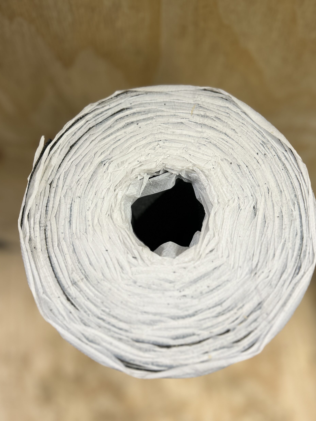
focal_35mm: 27
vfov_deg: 65.3
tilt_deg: -71.5
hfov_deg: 51.3
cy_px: 204
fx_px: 329
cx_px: 163
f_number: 1.5
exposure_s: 1/50
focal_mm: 5.7
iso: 64
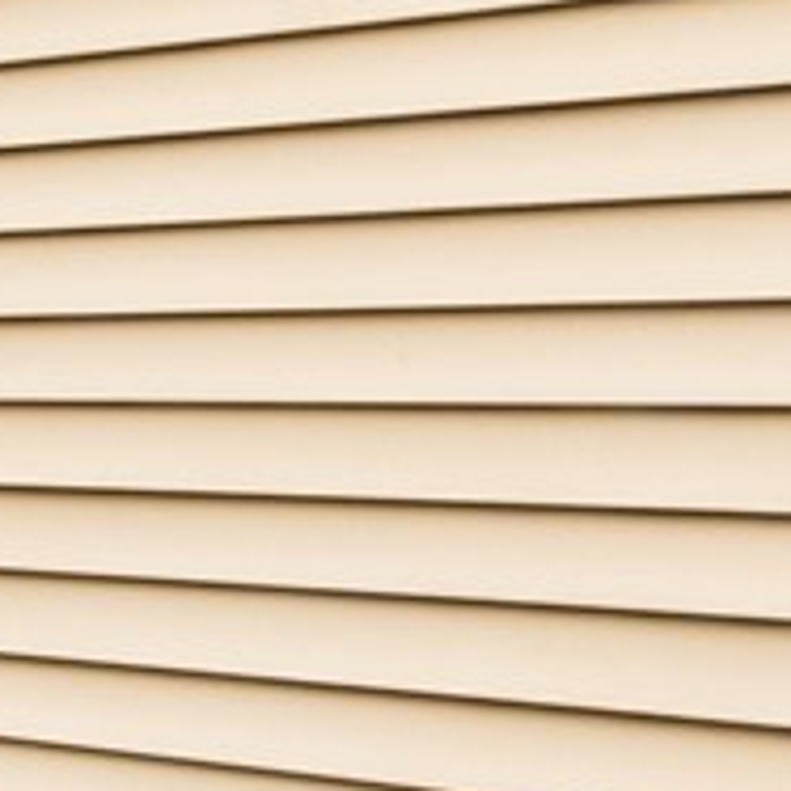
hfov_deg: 15.1
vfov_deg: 20.6
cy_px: 410
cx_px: -948
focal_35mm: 84
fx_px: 2172
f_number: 20
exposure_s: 1/60
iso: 400
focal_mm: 17
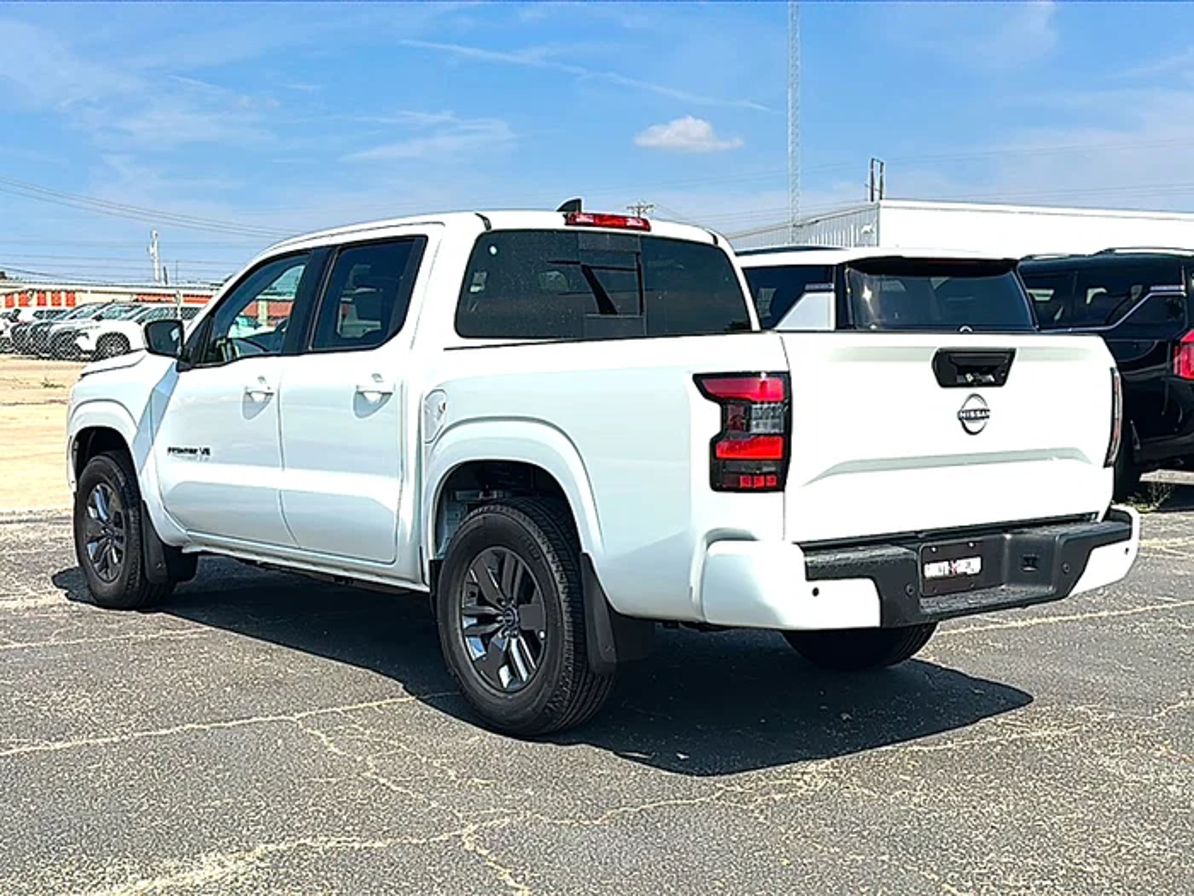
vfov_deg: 38.7
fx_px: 1276
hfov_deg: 50.1
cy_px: 448
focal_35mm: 37
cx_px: 597
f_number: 1.78
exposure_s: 1/8333
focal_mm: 6.86
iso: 80
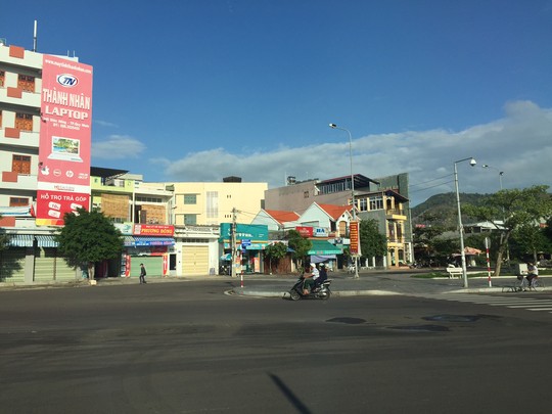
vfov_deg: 48.2
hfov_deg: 61.7
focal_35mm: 29
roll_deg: +0.2
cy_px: 207
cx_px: 276
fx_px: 462
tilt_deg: +7.9
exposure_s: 1/1099
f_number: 2.2
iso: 32
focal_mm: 4.15
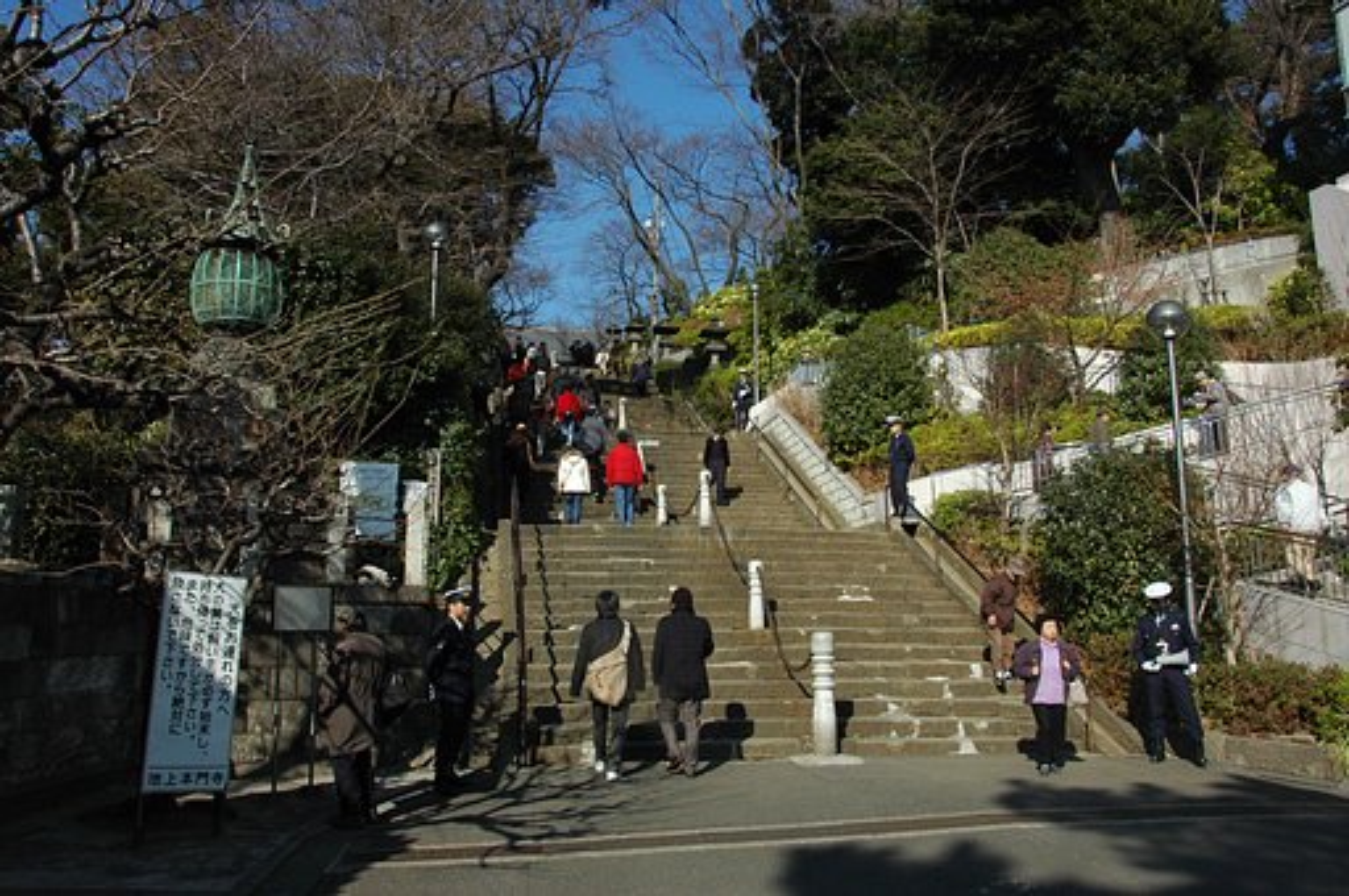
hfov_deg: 67.4
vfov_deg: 47.8
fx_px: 1010
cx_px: 674
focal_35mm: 27
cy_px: 448
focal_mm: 18
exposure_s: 1/500
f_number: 11
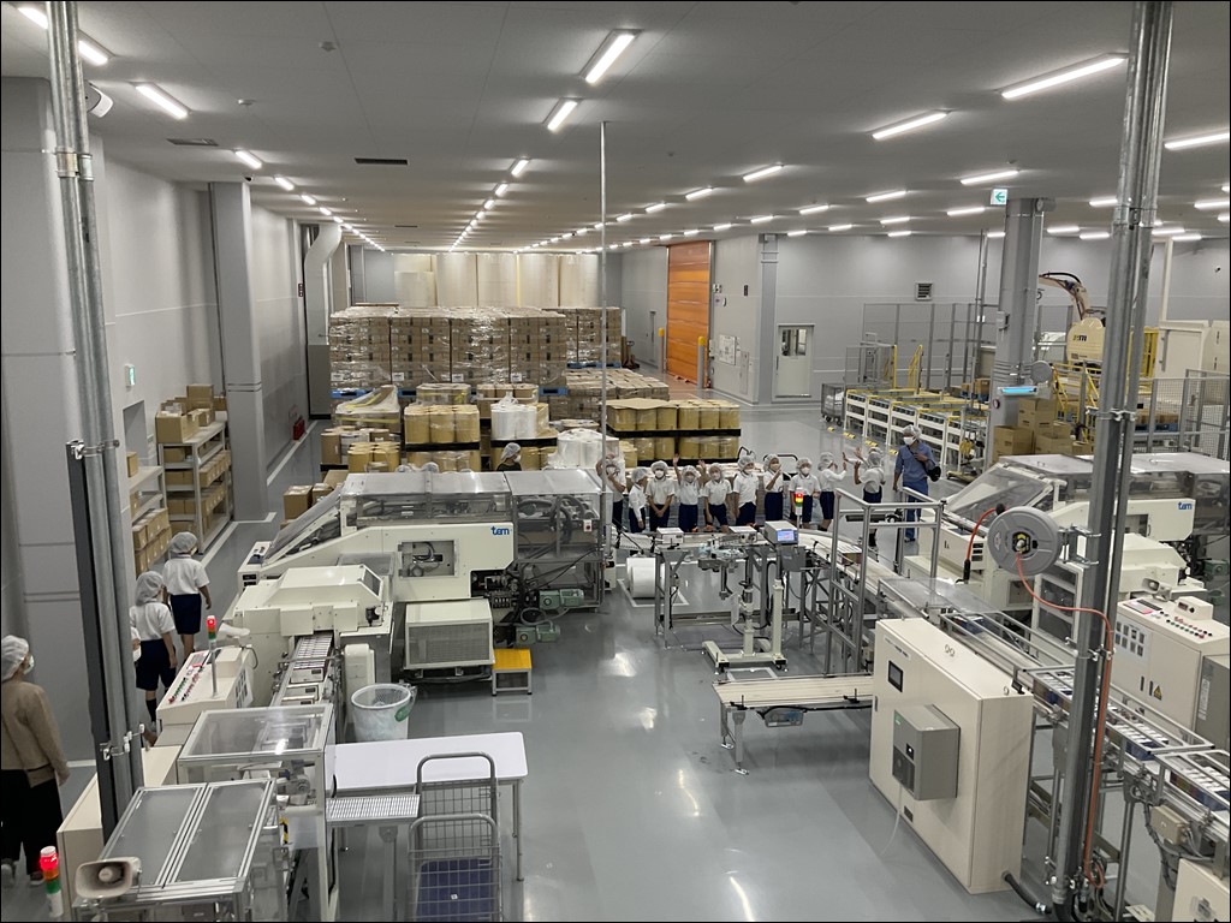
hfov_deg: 61.7
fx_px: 1031
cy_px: 462
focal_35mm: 29
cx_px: 616
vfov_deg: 48.2
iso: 40
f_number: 1.8
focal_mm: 3
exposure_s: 1/60
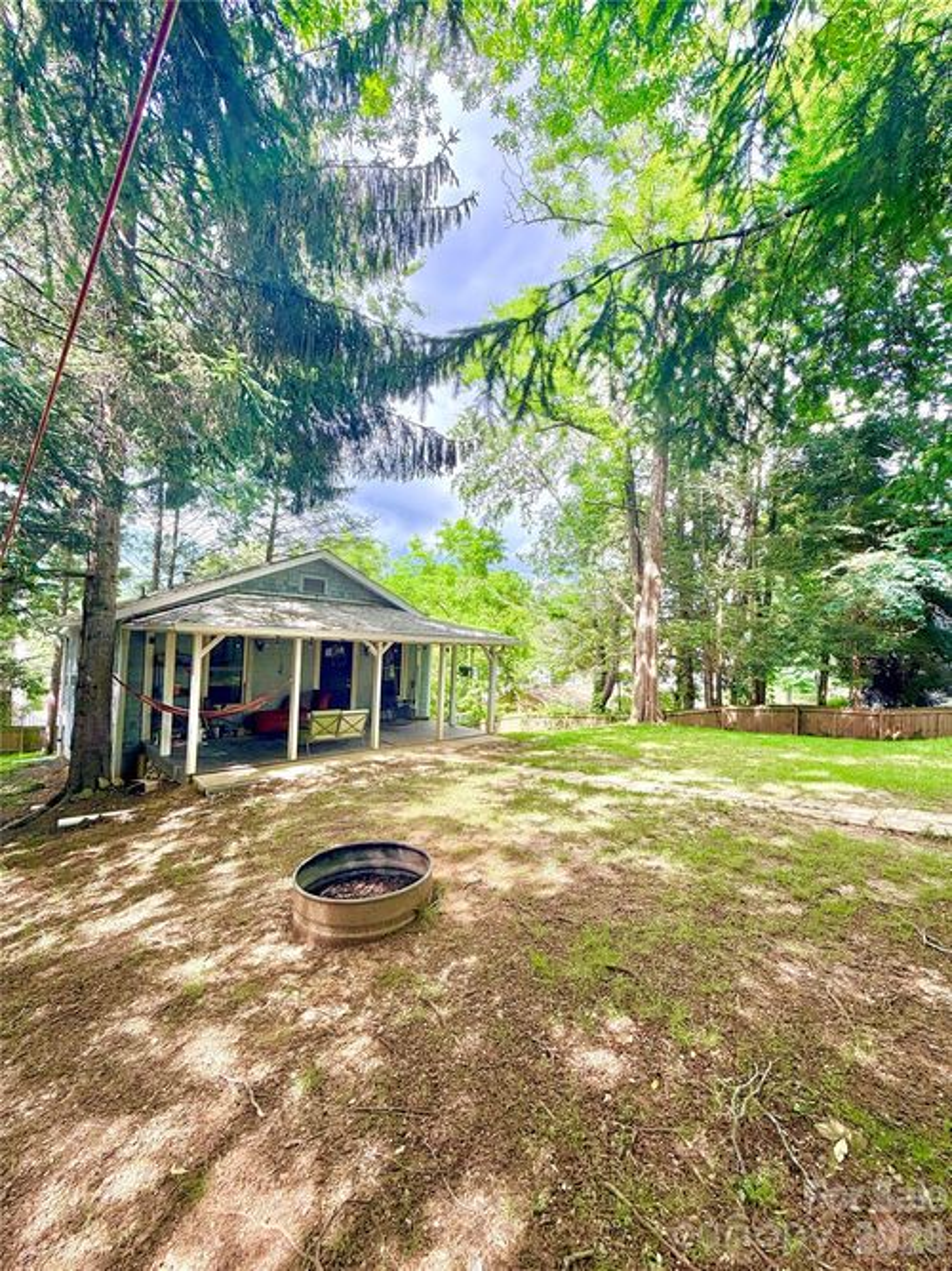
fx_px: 514
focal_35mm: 14
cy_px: 636
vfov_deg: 102.1
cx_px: 476
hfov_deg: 85.7
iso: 40
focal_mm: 2.22
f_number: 2.2
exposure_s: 1/171
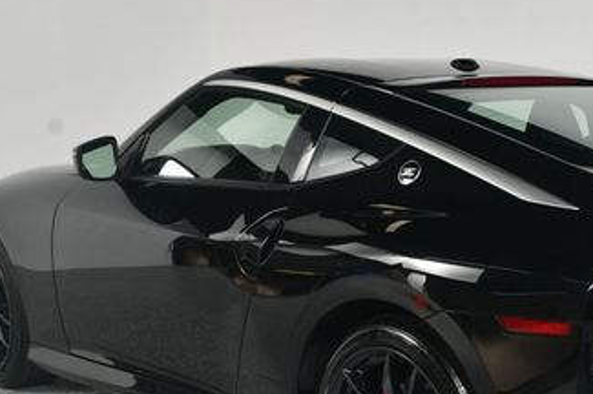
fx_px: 1168
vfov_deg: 19.0
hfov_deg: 28.0
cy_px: 303
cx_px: 460
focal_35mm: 71
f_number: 9
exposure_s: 1/160
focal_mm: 24
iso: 100
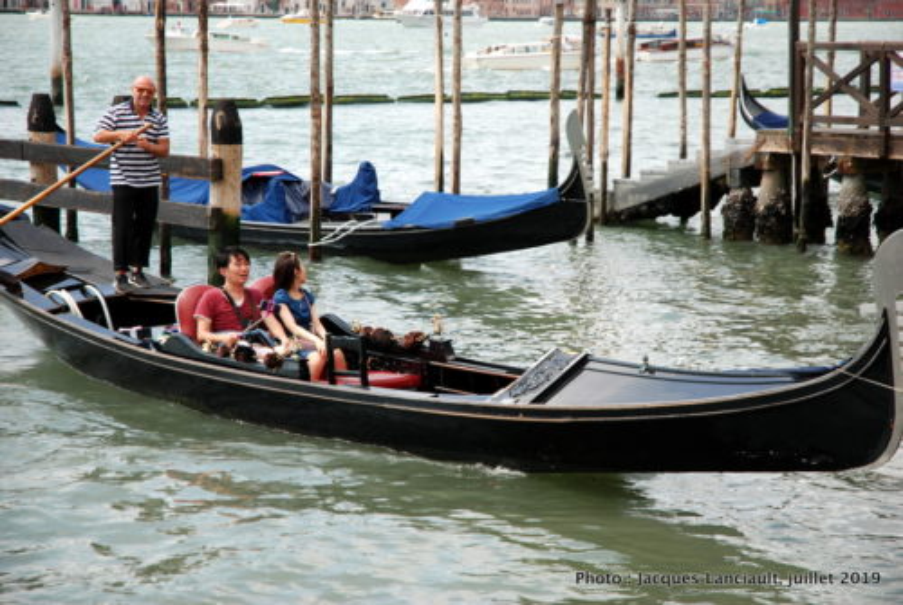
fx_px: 2638
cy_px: 302
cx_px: 452
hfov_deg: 19.4
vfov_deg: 13.1
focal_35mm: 105
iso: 100
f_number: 4.5
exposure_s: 1/250
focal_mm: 70
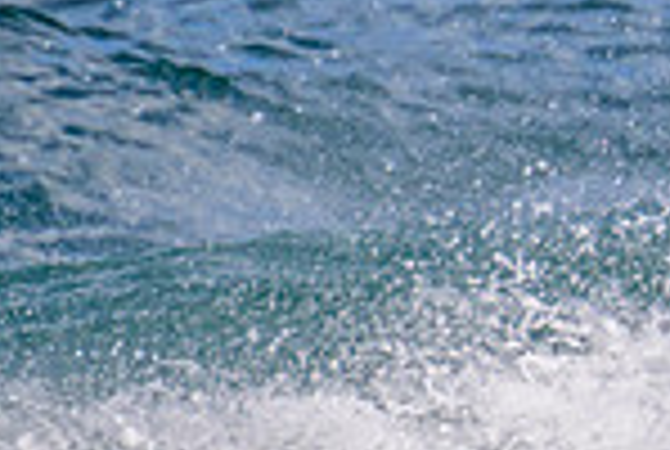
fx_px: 66928
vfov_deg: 0.4
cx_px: 1401
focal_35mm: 3589
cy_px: 186
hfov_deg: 0.6
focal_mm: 800
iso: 900
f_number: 11
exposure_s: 1/2000
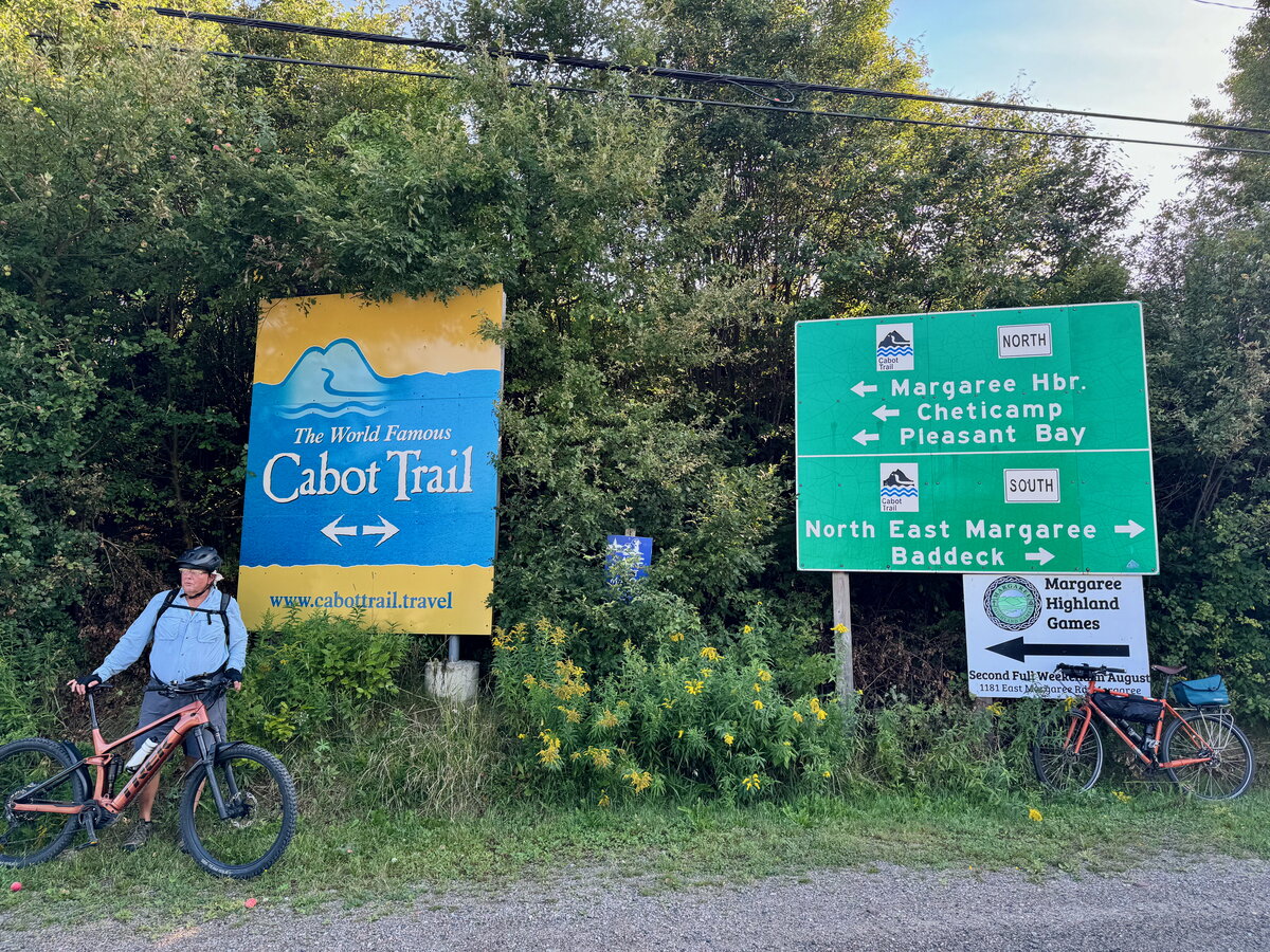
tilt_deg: +8.8
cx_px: 635
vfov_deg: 56.8
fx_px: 881
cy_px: 476
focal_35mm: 24
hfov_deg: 71.6
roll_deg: -1.4
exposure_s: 1/387
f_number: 1.78
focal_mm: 6.76
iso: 80
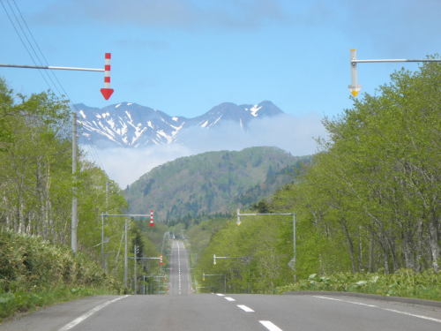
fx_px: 1656
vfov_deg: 11.4
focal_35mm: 130
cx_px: 220
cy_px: 166
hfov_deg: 15.2
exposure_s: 1/200
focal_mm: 23.5
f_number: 6.5
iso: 64
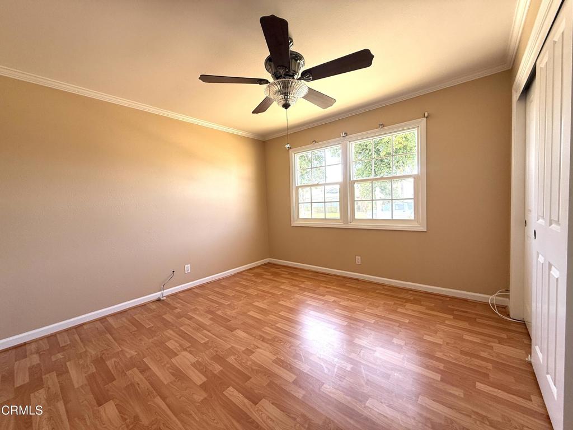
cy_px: 215
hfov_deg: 102.1
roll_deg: +2.1
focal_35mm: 14
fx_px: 232
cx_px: 286
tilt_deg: -3.1
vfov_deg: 85.7
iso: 64
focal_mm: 2.22
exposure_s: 1/99
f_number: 2.2
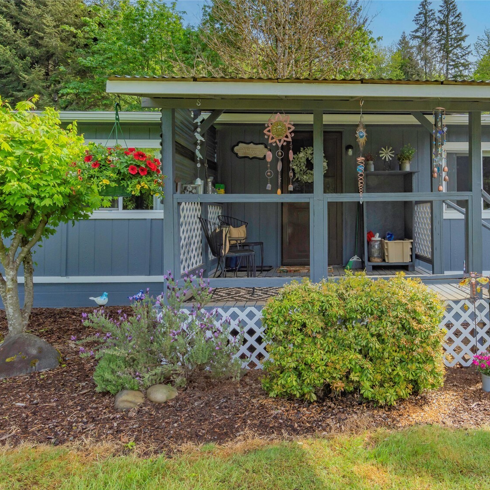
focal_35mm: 23
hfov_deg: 65.4
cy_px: 245
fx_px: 368
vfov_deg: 67.3
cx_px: 328
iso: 250
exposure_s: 1/250
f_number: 9
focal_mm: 12
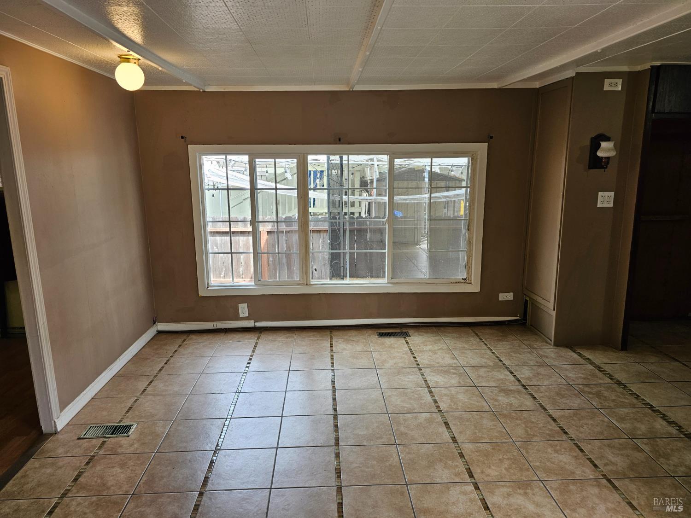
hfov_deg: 73.9
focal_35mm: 23
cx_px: 346
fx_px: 459
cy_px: 259
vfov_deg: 58.9
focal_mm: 6.3
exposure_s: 1/120
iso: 64
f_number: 1.7
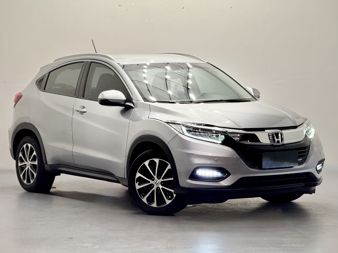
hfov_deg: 16.4
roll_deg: +1.0
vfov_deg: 12.3
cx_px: 169
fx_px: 1172
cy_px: 126
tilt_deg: -3.4
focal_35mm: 120
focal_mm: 15.66
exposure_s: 1/120
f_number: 2.8
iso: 250
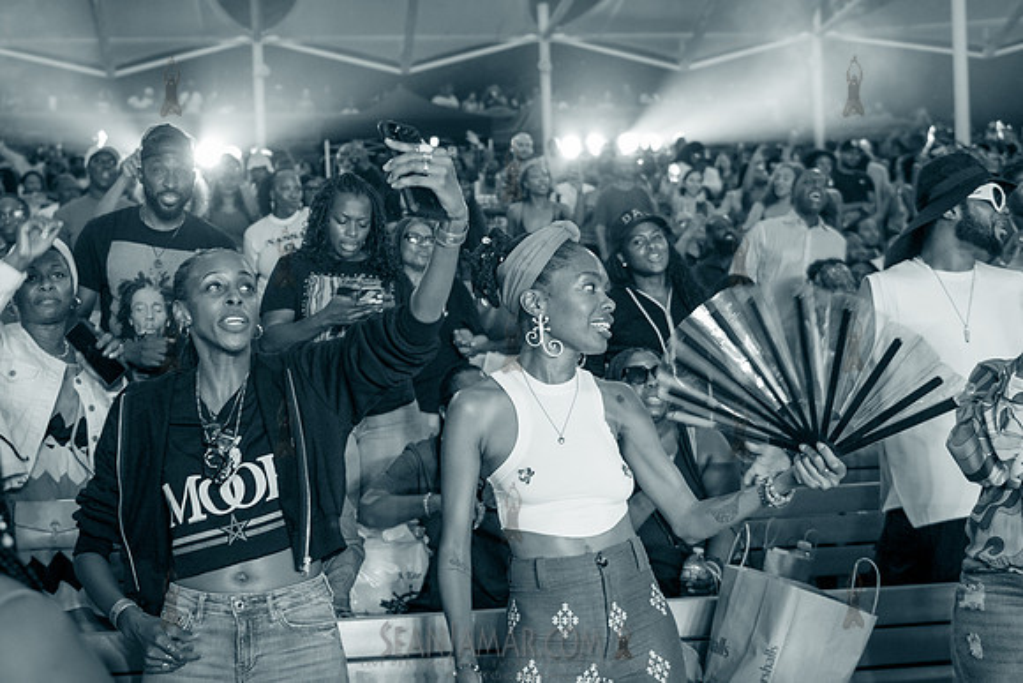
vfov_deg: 29.5
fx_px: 1294
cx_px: 452
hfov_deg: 43.1
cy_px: 379
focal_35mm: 46
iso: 5000
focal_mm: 32
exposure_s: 1/100
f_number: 2.8
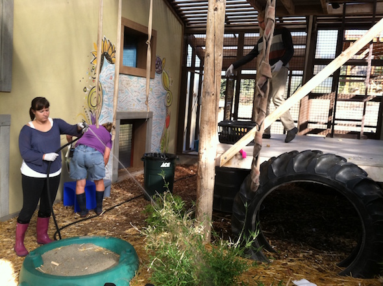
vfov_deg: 40.6
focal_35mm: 35
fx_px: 387
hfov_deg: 52.7
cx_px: 192
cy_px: 143
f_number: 2.8
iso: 80
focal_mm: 3.85
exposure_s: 1/155
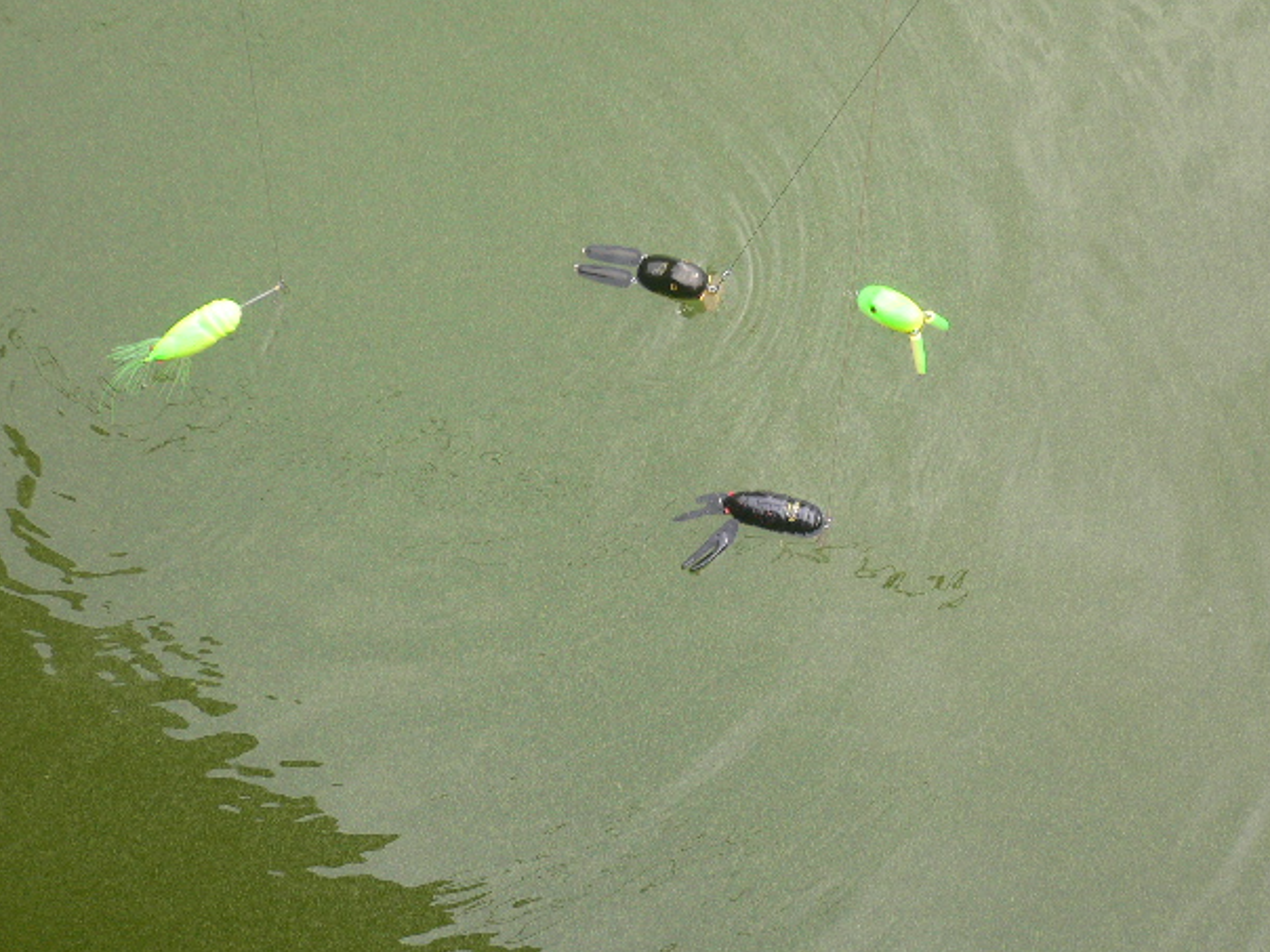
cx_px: 671
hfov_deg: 35.5
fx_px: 1981
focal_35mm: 54
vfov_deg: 27.0
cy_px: 471
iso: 80
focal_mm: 8.5
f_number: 3.4
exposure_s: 1/160
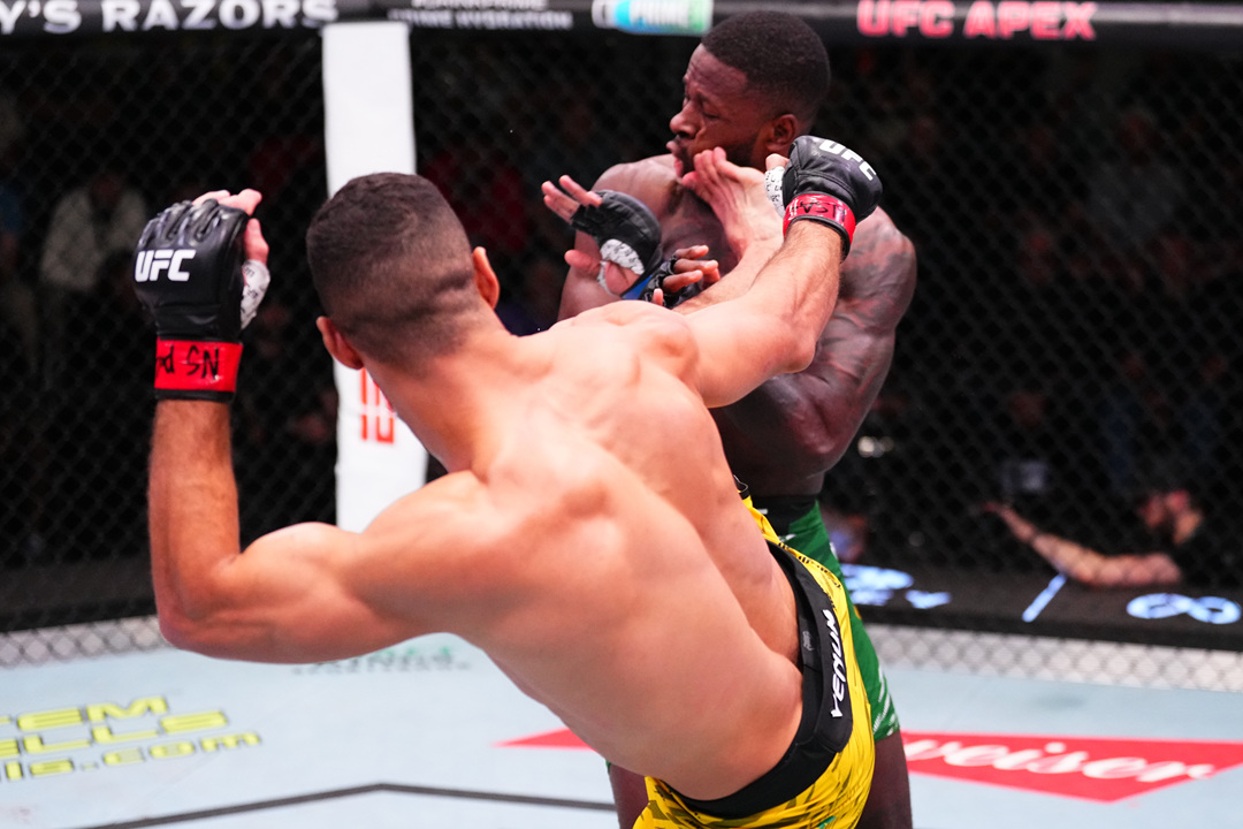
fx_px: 2417
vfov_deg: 19.5
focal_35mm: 70
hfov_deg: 28.8
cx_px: 622
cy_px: 414
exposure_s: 1/1250
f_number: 2.8
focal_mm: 70
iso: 5000
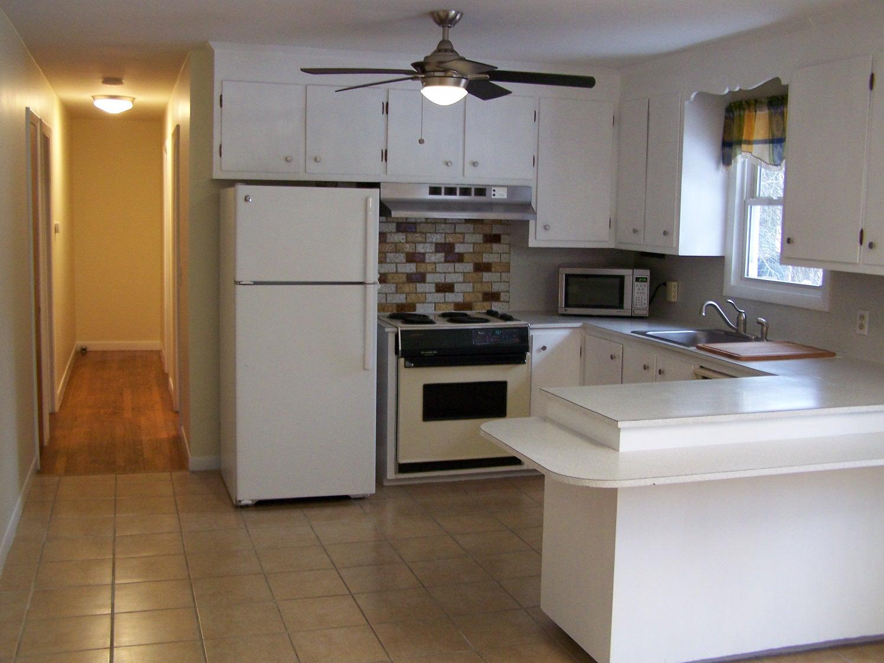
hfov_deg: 49.0
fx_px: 970
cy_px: 332
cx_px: 442
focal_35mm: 38
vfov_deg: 37.7
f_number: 2.8
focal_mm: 6.3
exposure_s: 1/20
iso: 160
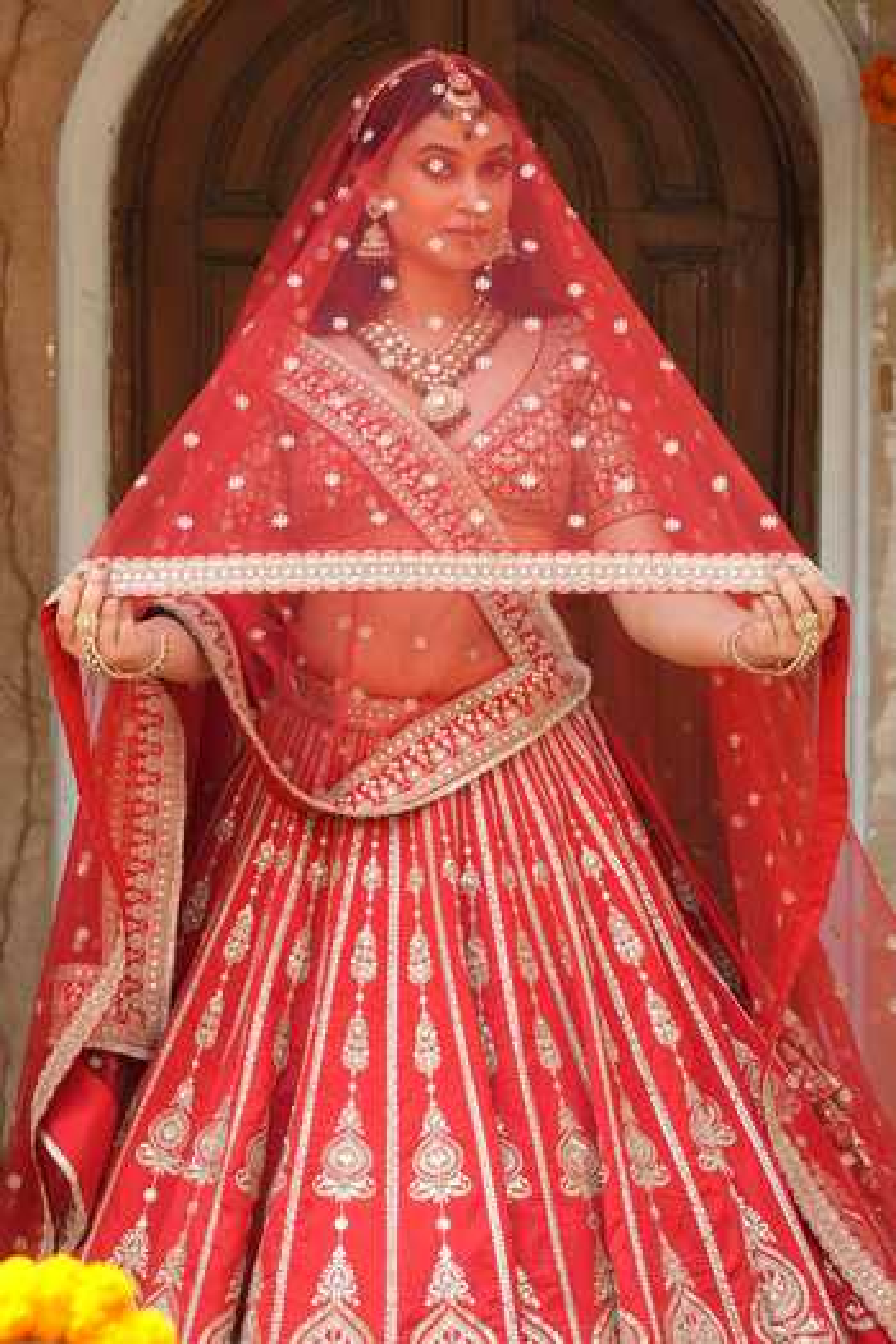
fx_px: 3197
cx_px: 448
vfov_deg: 23.7
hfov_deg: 16.0
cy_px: 672
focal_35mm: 86
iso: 125
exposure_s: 1/200
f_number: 4.5
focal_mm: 57.1
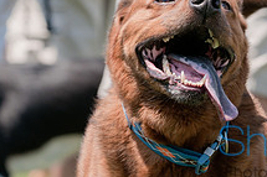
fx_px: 3602
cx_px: 57
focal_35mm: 486
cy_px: -34
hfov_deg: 4.2
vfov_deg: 2.8
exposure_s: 1/500
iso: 200
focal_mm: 120
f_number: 5.6
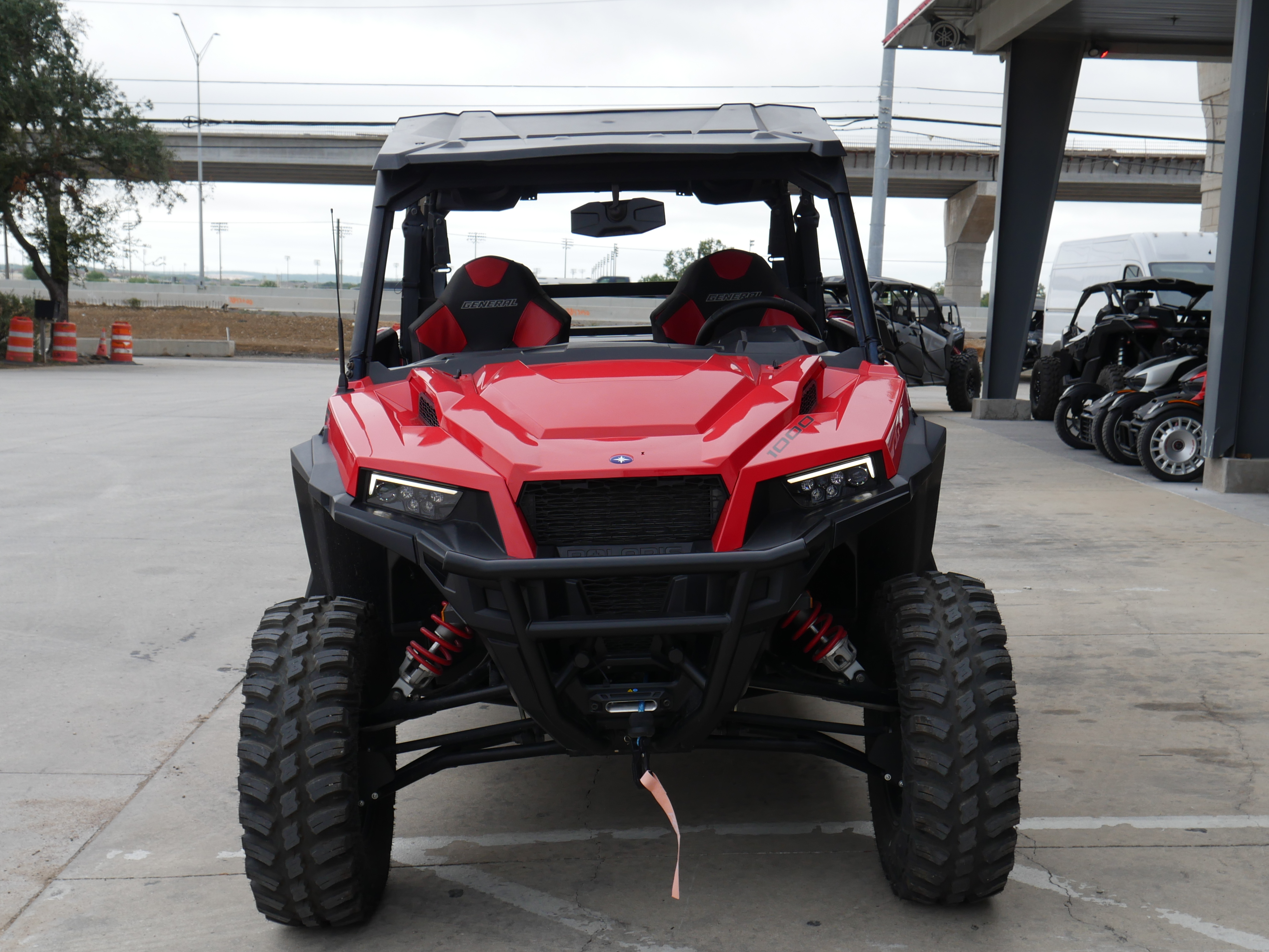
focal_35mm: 42
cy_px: 561
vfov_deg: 34.3
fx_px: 1540
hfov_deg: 44.8
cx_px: 631
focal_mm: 17
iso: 200
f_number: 5.6
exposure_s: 1/200
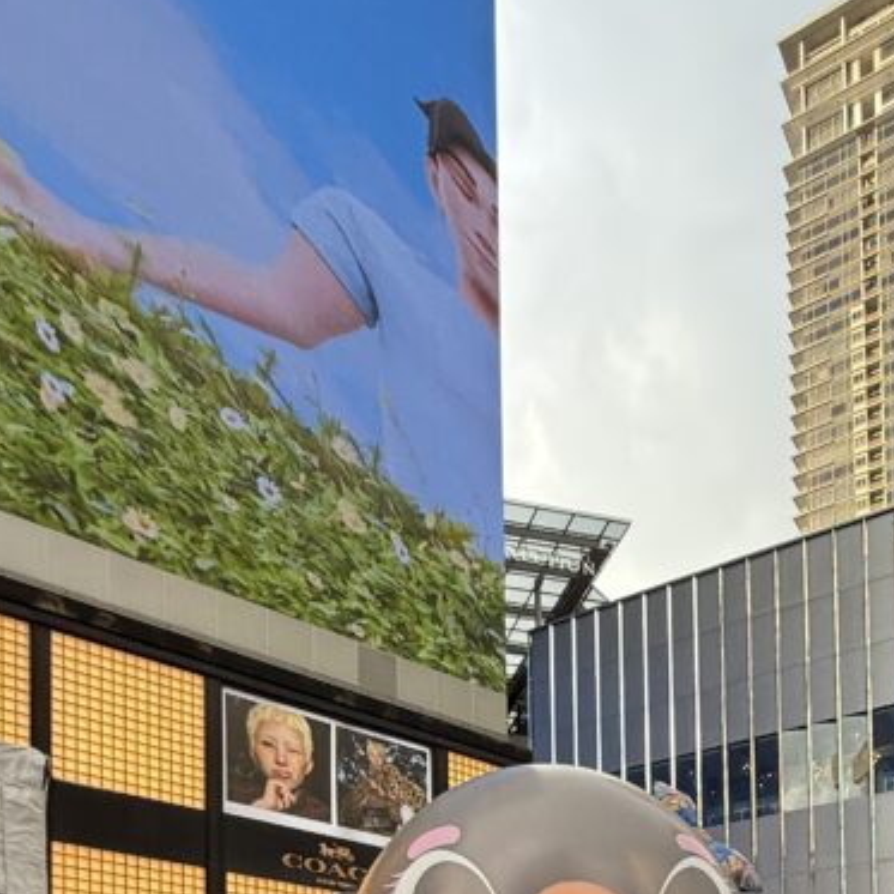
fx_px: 993
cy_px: 1136
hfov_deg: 47.6
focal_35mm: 34
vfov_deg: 35.1
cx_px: 602
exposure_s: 1/134
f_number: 2.2
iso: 64
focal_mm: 2.22
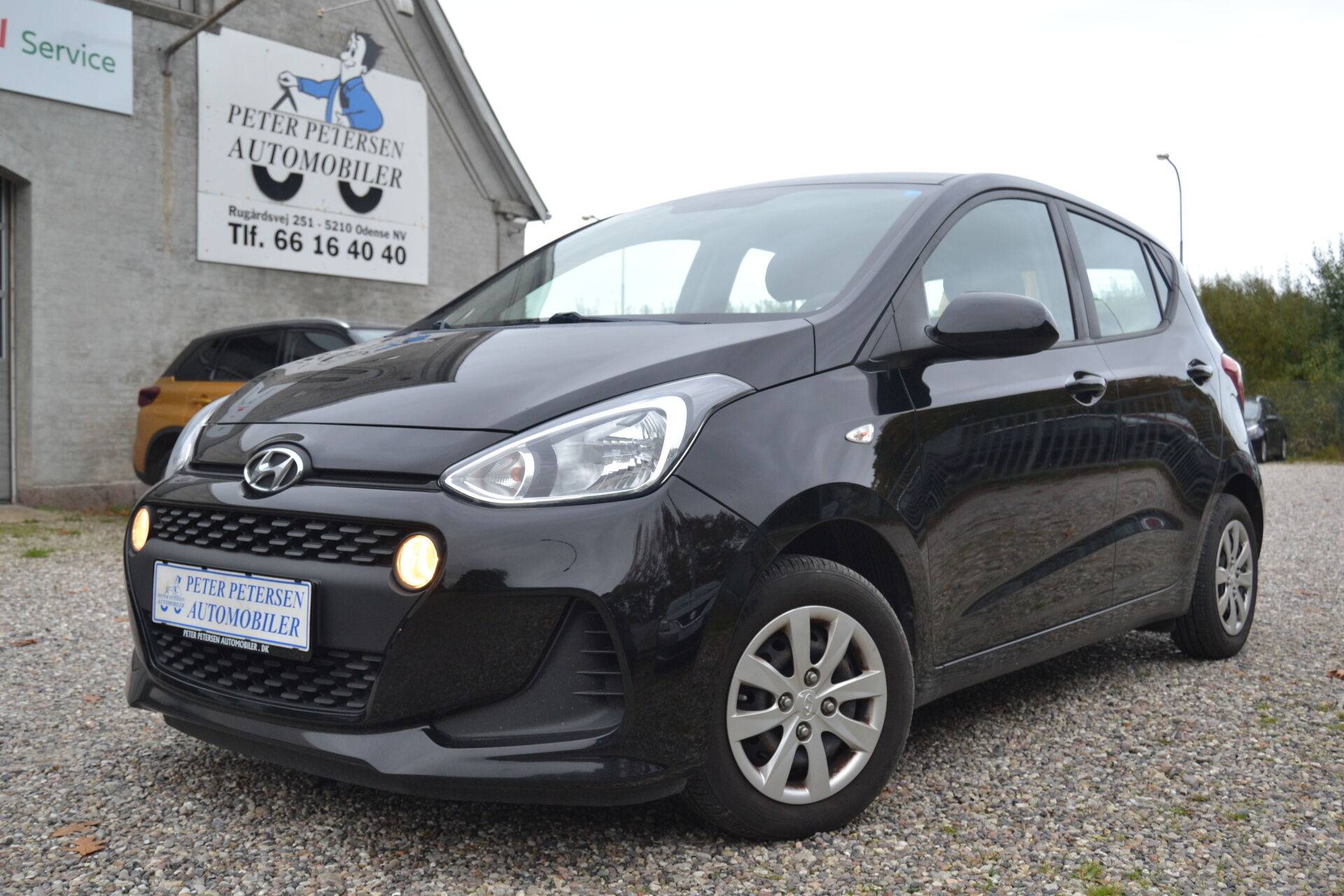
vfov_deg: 36.9
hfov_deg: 53.1
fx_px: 1344
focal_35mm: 36
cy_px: 448
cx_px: 672
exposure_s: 1/125
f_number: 5.6
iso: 320
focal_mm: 24
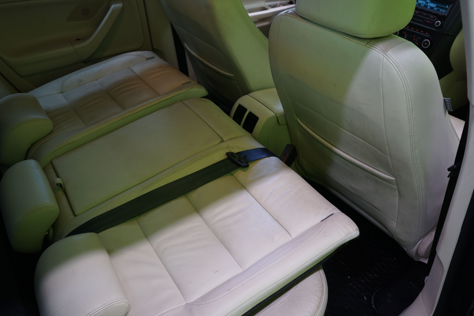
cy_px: 158
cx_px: 237
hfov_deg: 60.3
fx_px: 408
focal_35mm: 31
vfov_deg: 42.3
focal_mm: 31
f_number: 5
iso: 640
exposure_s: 1/20
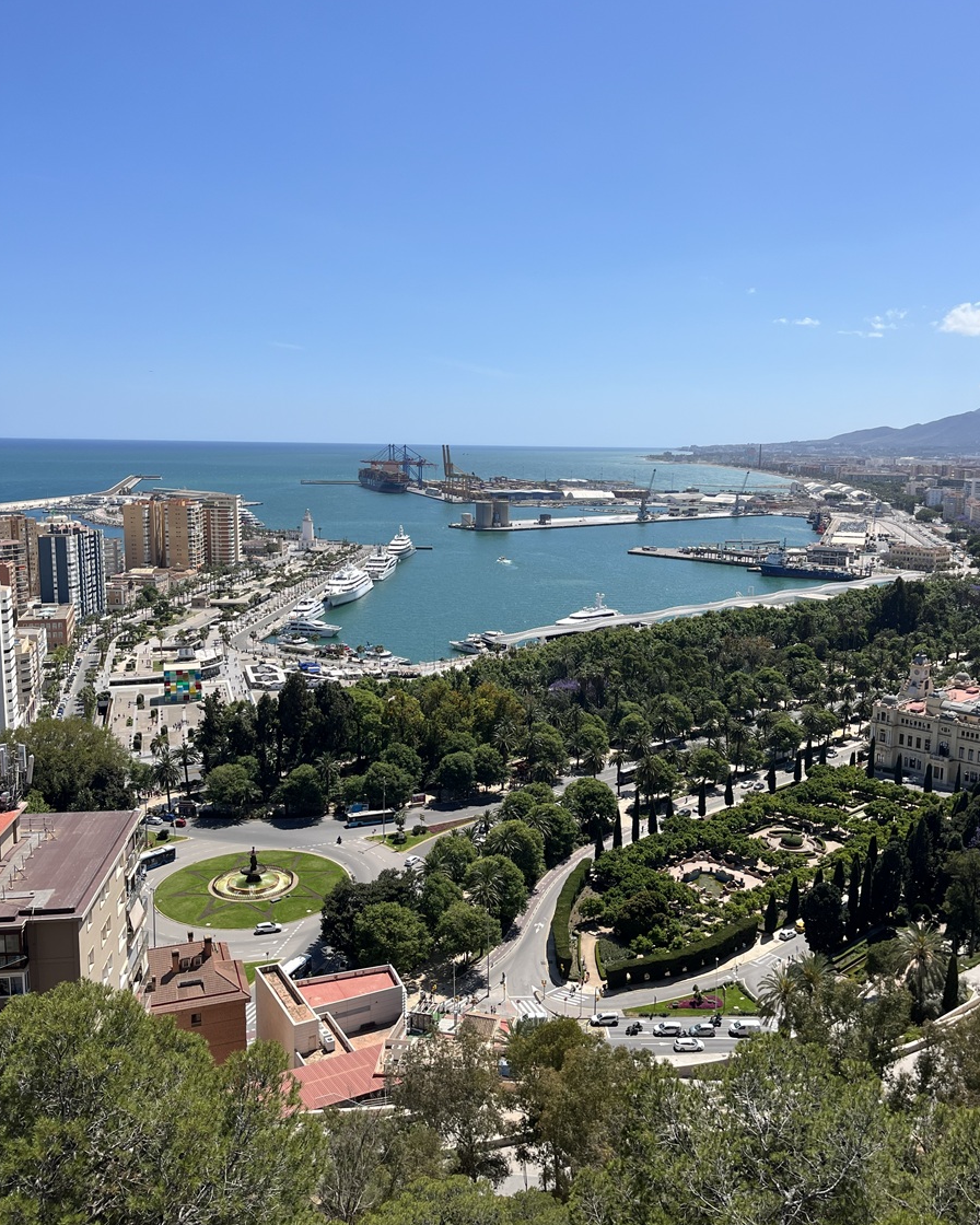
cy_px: 602
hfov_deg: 50.0
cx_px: 515
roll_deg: -0.1
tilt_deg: -8.9
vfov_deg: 60.4
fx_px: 1051
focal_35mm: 29
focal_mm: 5.1
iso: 50
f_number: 1.6
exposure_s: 1/4484
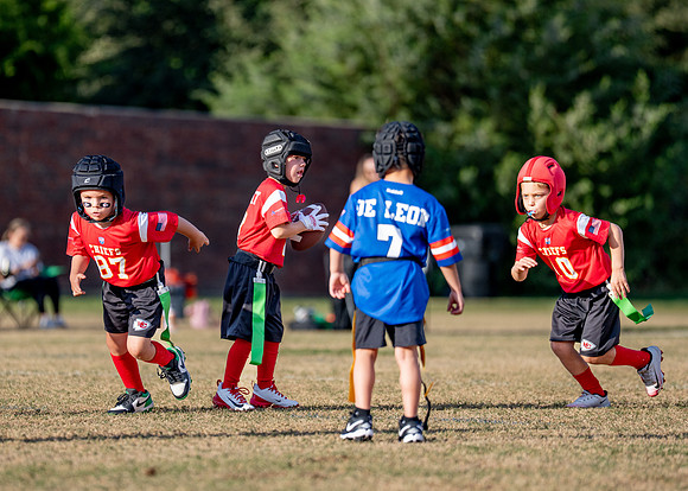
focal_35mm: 280
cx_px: 242
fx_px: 5470
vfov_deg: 5.1
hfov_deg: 7.2
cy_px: 248
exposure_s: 1/5000
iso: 250
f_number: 2.8
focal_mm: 200
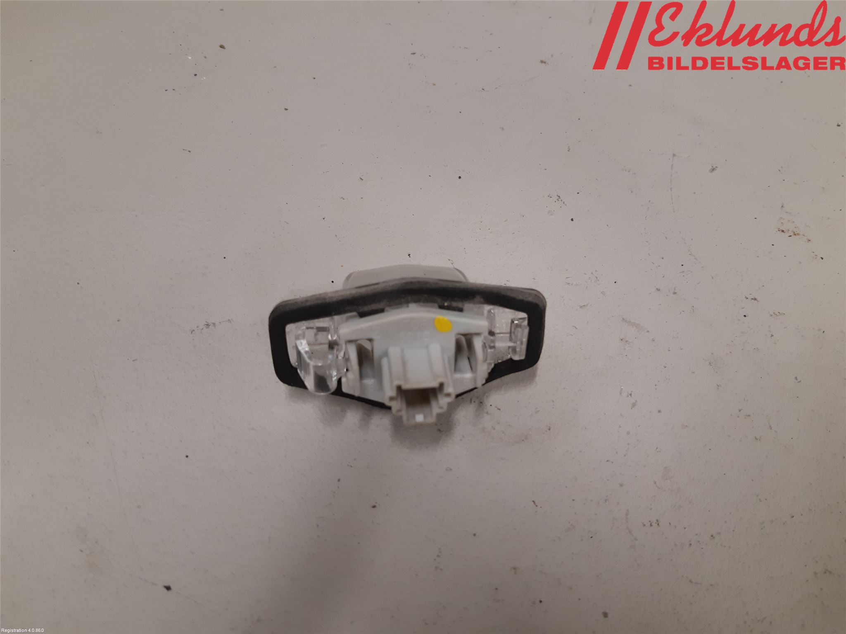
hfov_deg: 67.3
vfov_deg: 53.1
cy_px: 317
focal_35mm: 26
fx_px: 635
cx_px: 423
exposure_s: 1/50
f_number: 1.7
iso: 100
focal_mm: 3.93
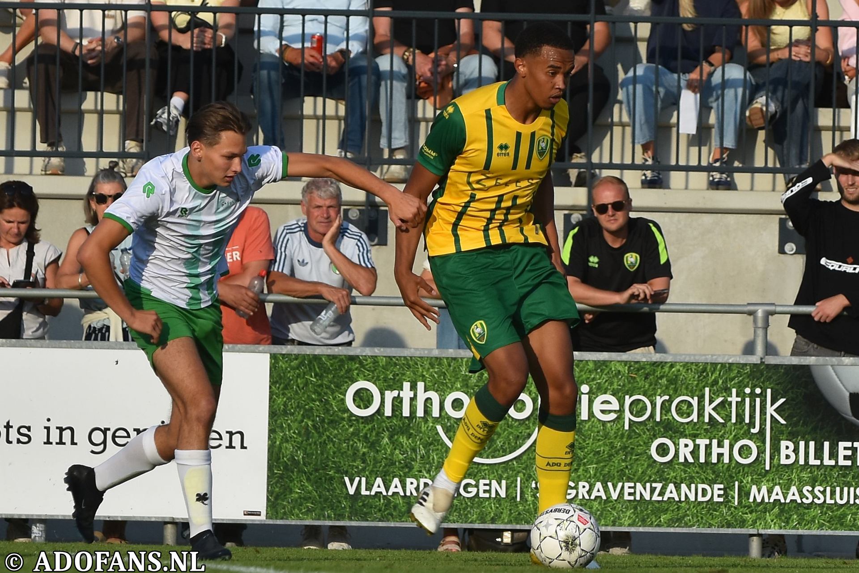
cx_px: 430
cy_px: 286
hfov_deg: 7.6
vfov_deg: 5.1
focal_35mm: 270
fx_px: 6442
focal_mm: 180
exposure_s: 1/1000
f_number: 4.5
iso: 125
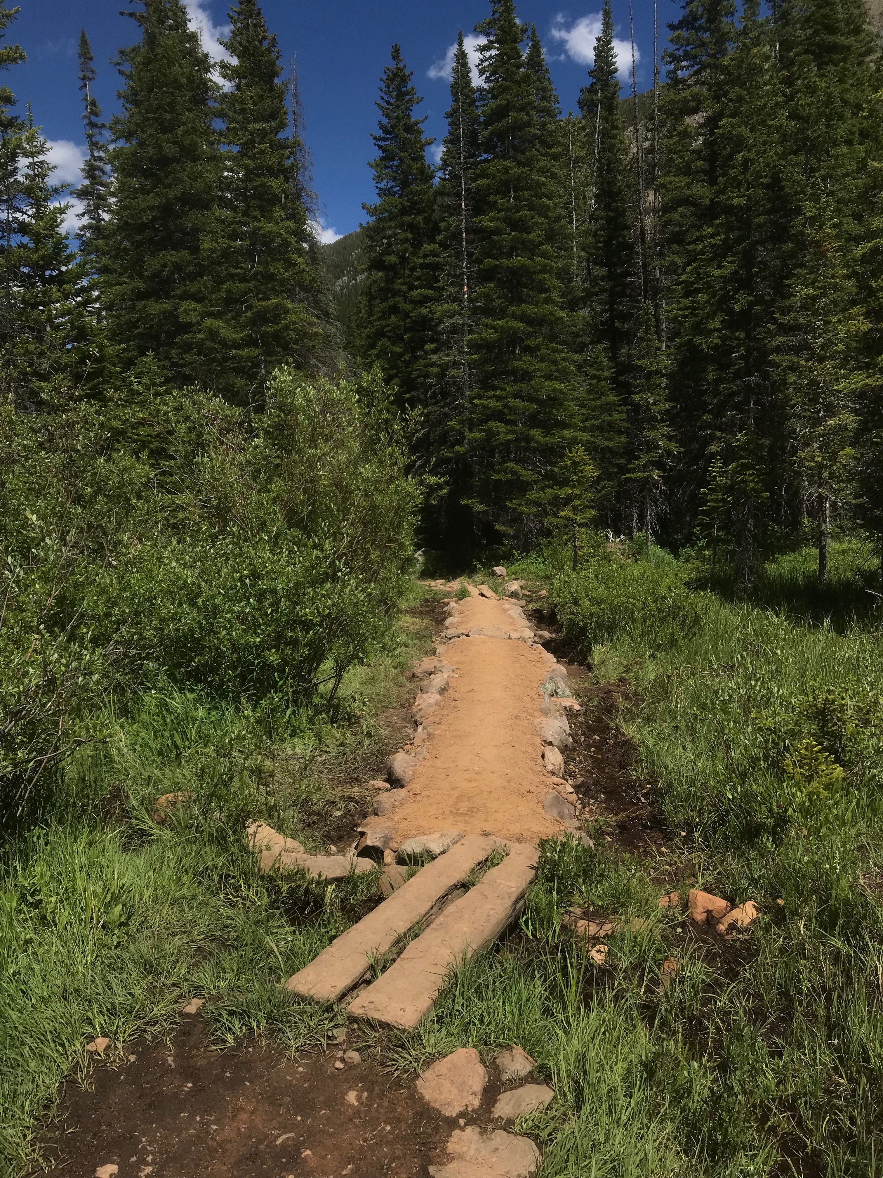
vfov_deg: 63.4
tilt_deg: -3.5
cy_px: 589
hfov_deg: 49.7
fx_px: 952
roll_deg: +1.7
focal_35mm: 28
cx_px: 442
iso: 20
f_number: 1.8
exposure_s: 1/4000
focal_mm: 3.99
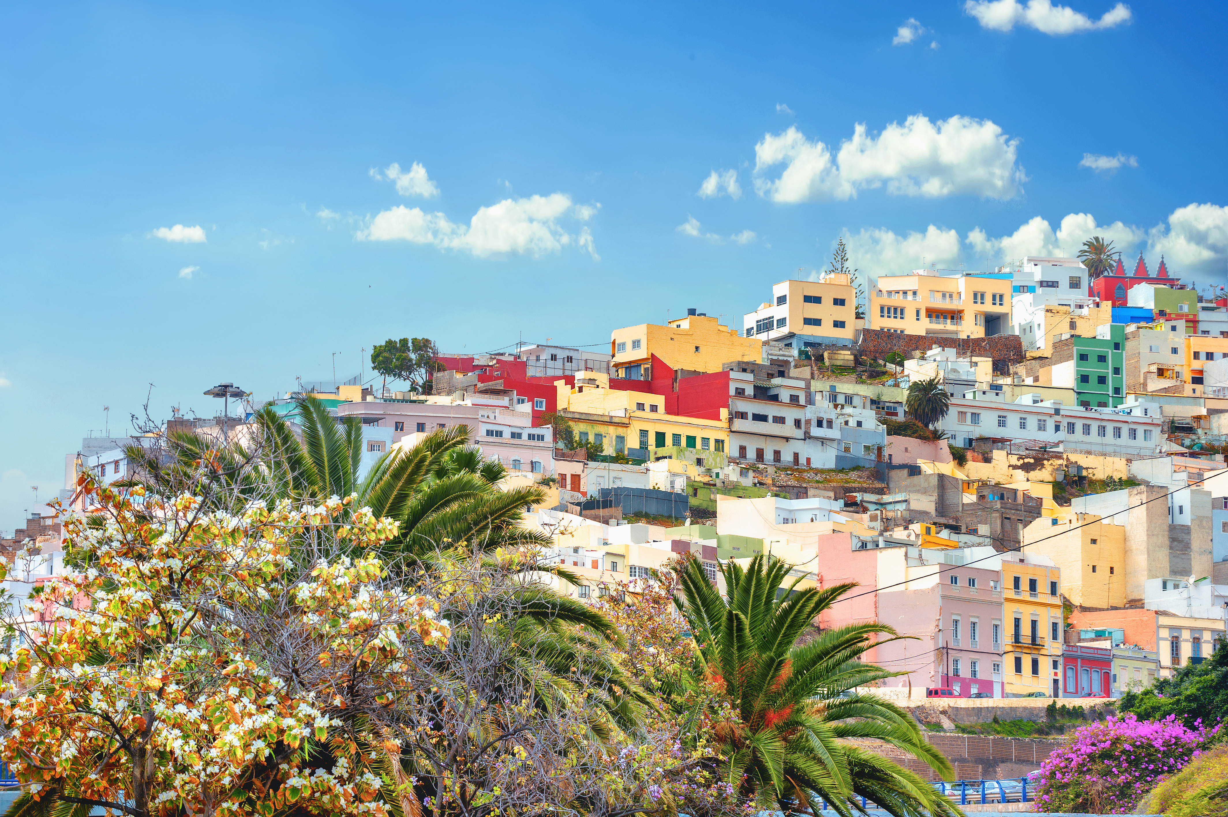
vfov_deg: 11.8
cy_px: 408
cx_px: 614
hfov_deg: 17.7
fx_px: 3954
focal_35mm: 116
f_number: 11
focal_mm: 116
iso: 200
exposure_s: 1/200
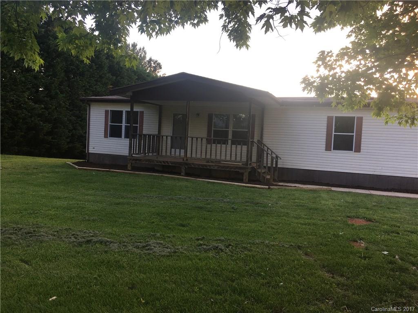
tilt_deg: -2.6
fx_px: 350
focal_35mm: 29
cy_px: 156
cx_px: 209
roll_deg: -3.0
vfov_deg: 48.2
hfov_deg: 61.7
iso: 25
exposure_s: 1/120
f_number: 2.2
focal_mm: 4.15
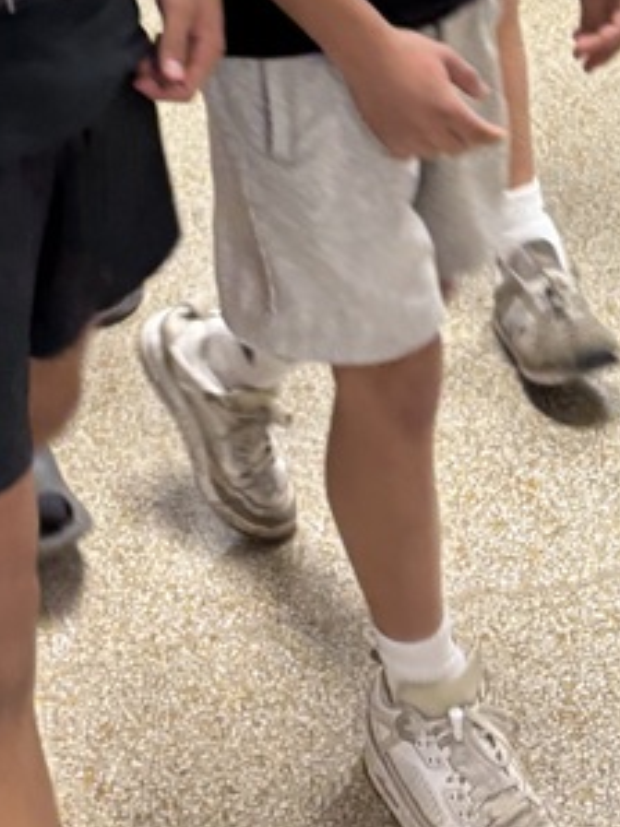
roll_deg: +4.0
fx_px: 2127
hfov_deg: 16.5
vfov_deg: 18.9
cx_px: 122
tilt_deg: -10.1
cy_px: -473
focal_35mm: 89
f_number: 1.6
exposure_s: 1/60
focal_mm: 5.96
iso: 320
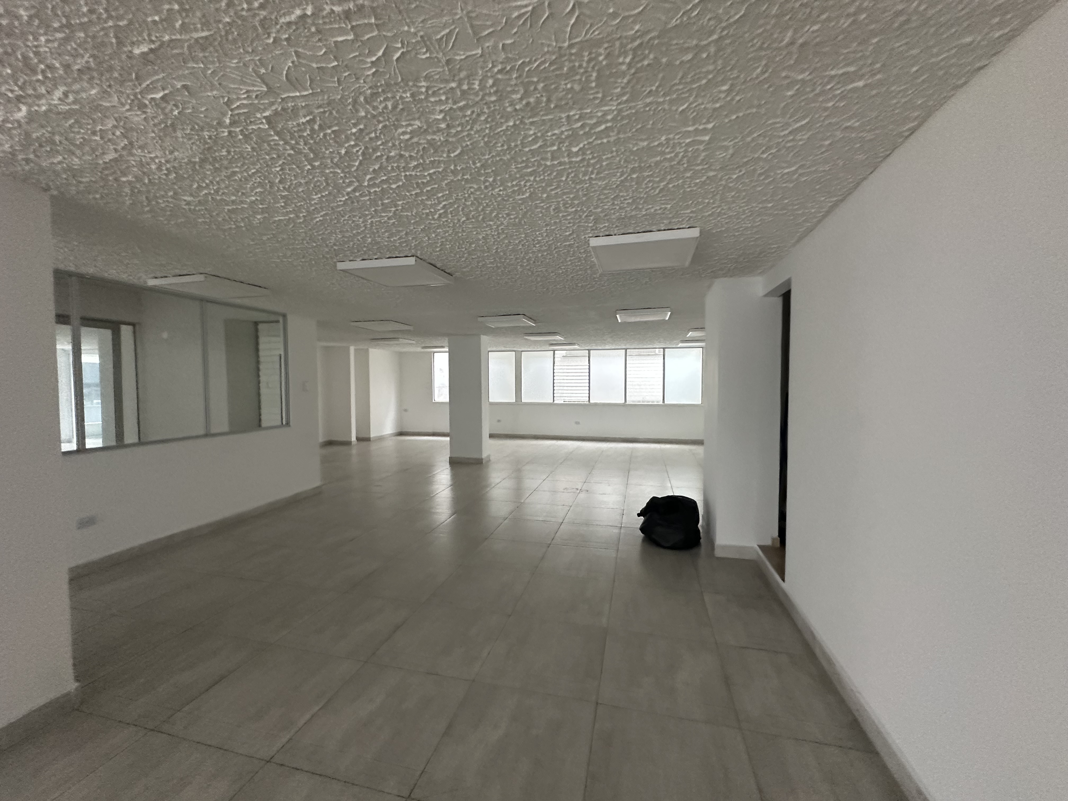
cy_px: 400
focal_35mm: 14
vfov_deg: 85.7
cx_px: 534
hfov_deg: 102.1
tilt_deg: -7.5
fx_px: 432
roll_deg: +0.0
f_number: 2.2
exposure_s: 1/63
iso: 320
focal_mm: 2.22
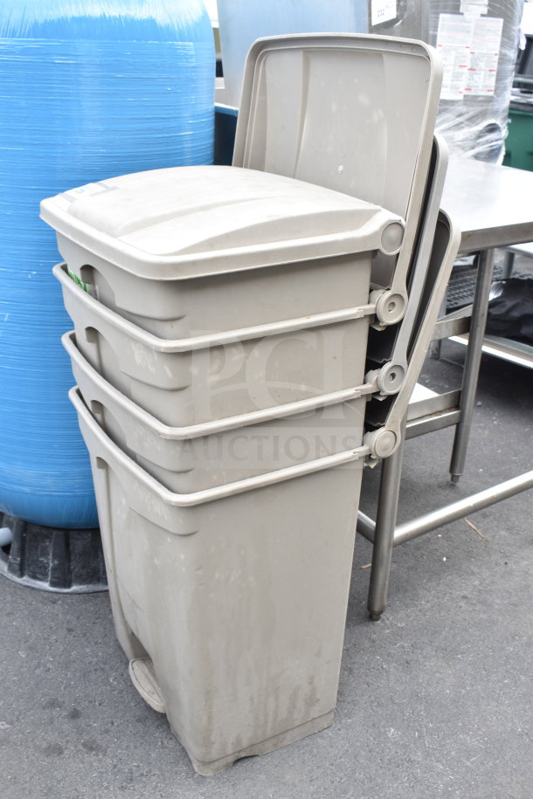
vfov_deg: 53.1
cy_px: 400
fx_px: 799
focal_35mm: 36
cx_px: 266
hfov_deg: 36.9
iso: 200
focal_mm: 24
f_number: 5.6
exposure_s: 1/125
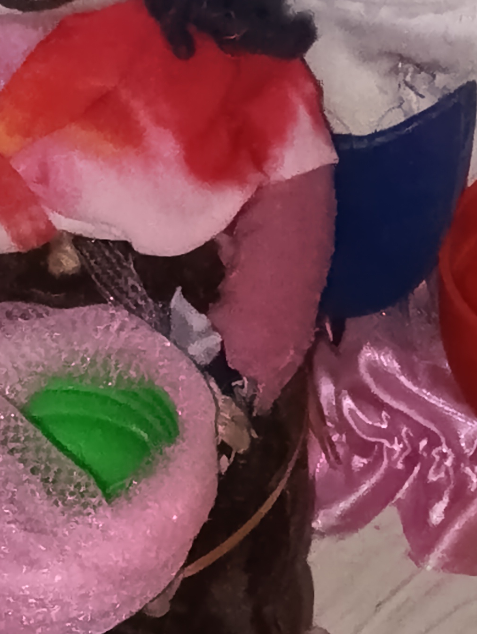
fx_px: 4050
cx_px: 242
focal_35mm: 221
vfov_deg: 8.9
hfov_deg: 6.7
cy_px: 357
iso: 1204
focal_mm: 4.26
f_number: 1.8
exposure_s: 1/25
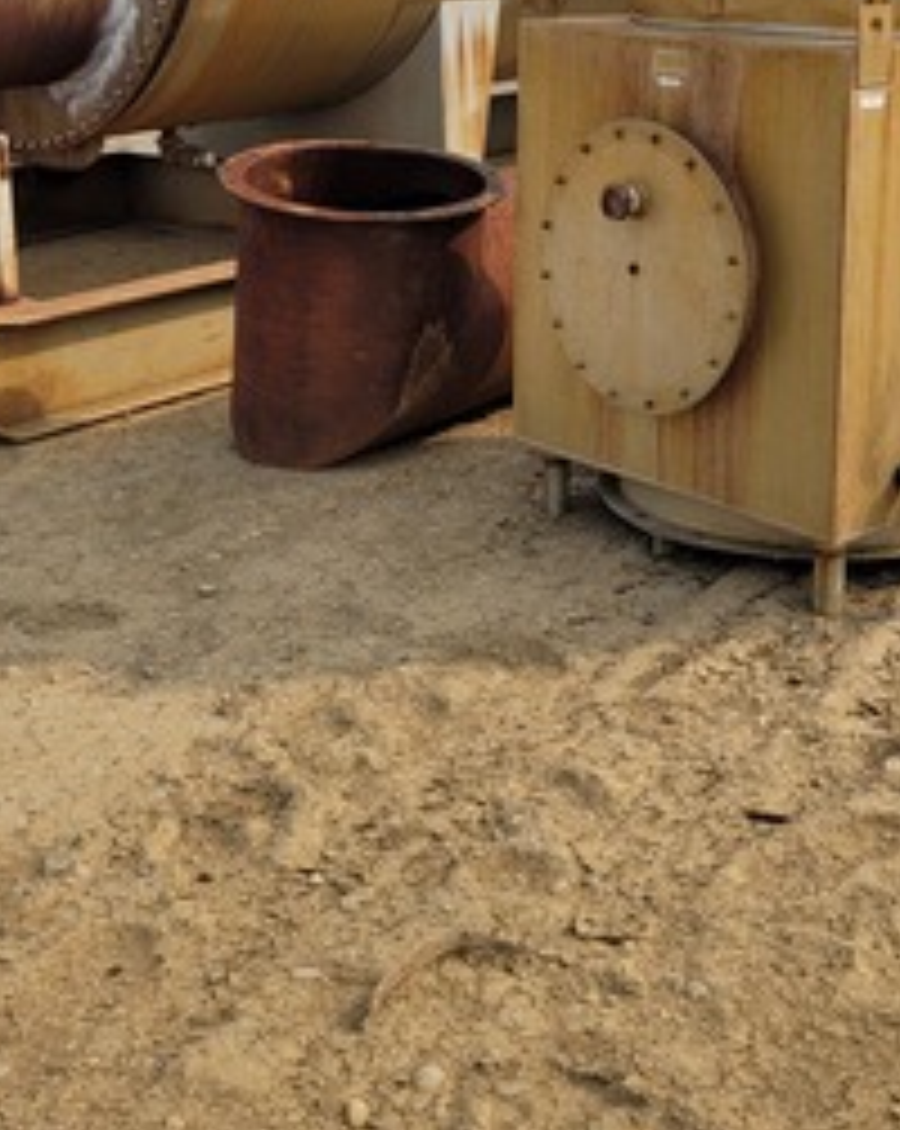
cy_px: 124
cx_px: 693
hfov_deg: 27.6
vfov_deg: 33.1
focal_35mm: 54
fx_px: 1802
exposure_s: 1/2234
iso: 40
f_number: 1.8
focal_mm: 5.4
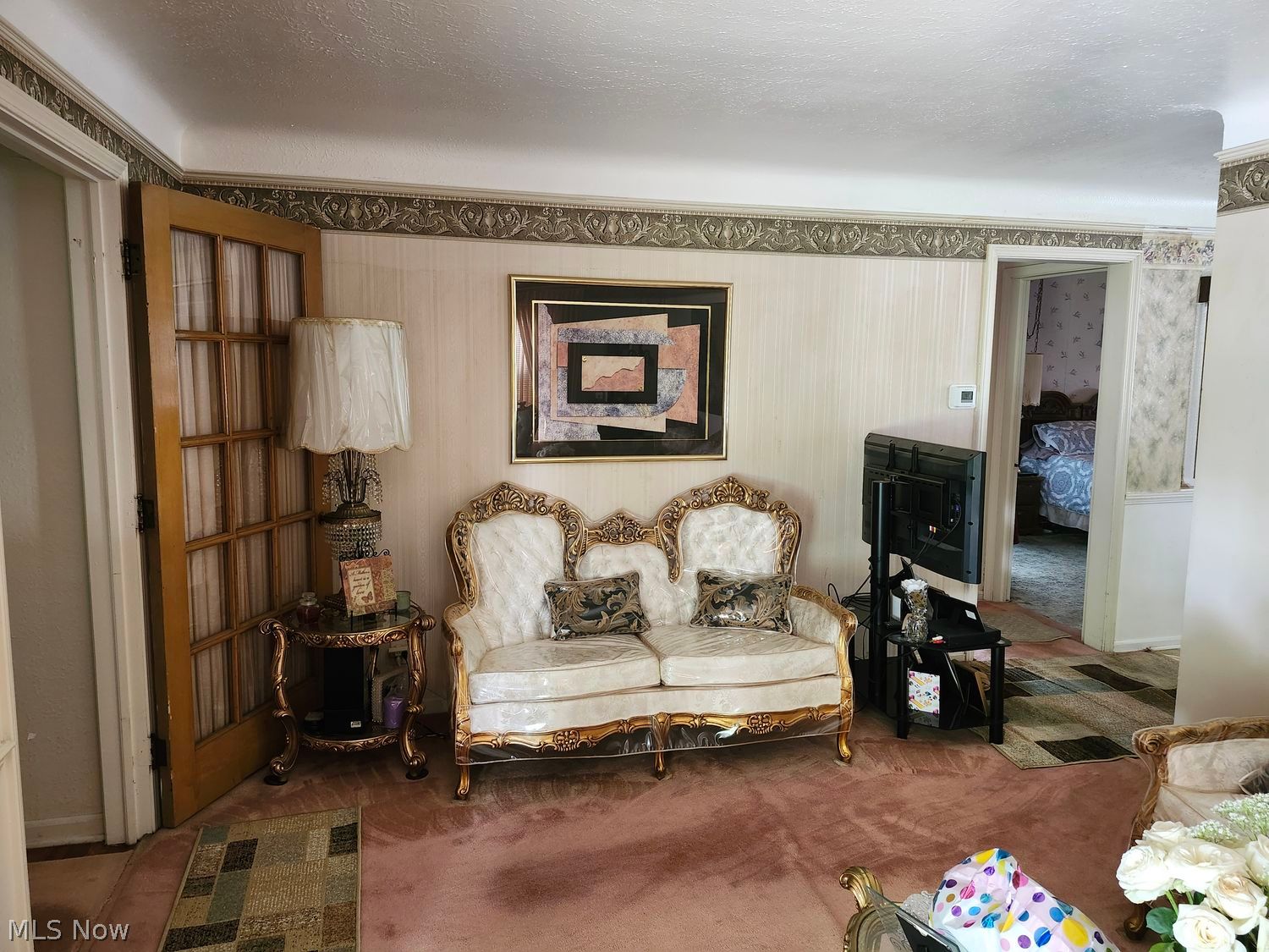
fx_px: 843
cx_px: 634
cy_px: 476
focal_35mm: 23
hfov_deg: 73.9
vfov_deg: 58.9
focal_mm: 5.54
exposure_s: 1/40
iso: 500
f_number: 1.8
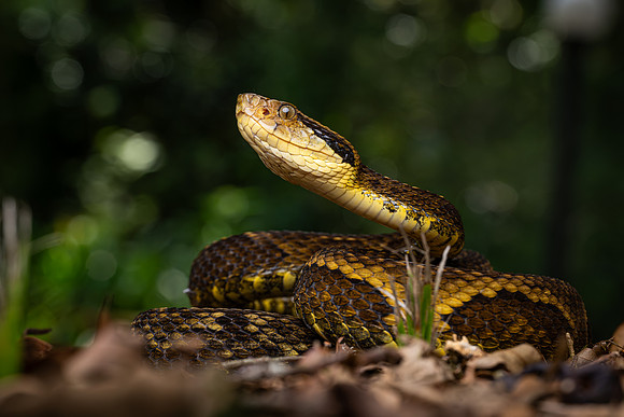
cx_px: 284
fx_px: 1999
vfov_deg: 11.9
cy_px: 208
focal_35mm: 115
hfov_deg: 17.7
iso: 800
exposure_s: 1/200
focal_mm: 105
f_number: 11
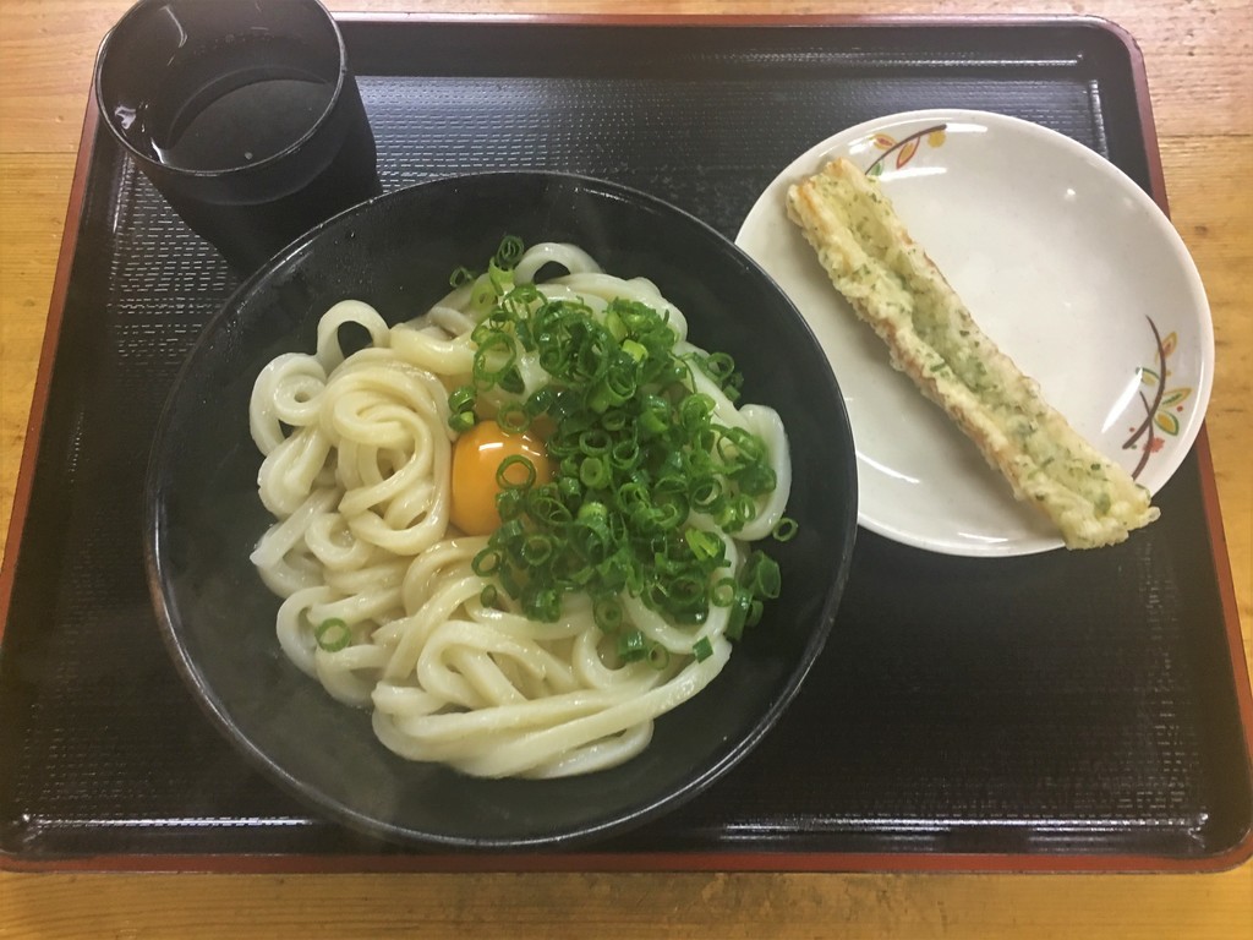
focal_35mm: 29
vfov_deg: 48.2
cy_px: 470
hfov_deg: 61.7
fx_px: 1050
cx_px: 626
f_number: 2.2
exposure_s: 1/15
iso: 64
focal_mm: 4.15
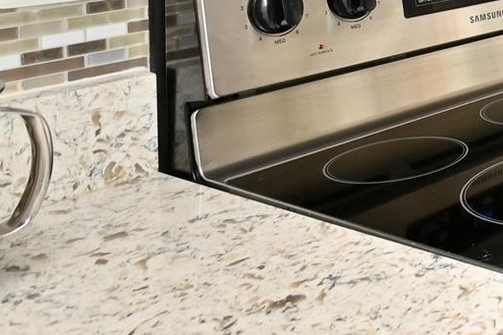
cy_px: -183
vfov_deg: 19.4
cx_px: 814
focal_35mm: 60
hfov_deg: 23.8
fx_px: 838
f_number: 7.1
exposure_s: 1/60
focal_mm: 10
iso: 200
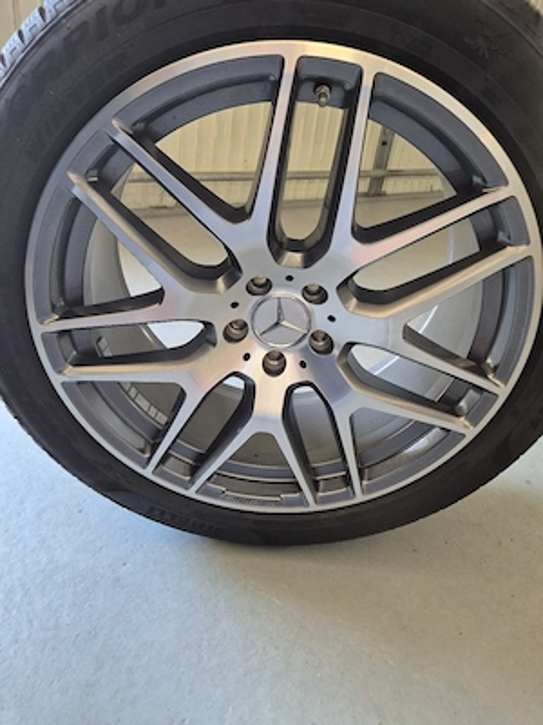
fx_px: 481
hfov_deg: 58.9
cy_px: 362
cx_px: 272
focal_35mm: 23
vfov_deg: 73.9
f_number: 1.8
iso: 400
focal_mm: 5.4
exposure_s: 1/100
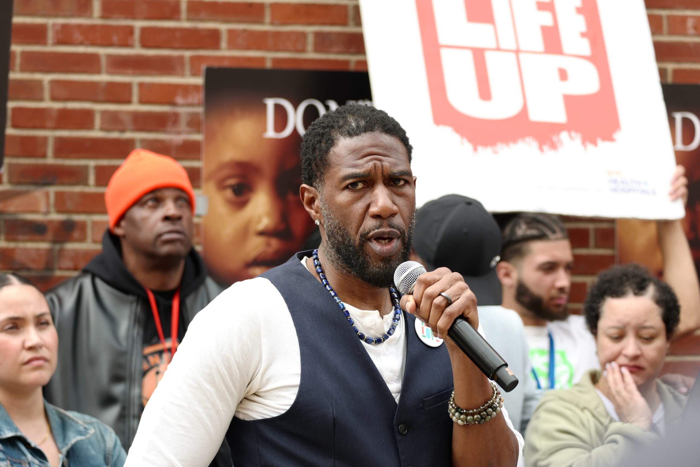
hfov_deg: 17.6
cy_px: 234
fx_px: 2256
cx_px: 350
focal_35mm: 116
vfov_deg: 11.8
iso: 250
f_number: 5.3
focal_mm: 116
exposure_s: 1/250
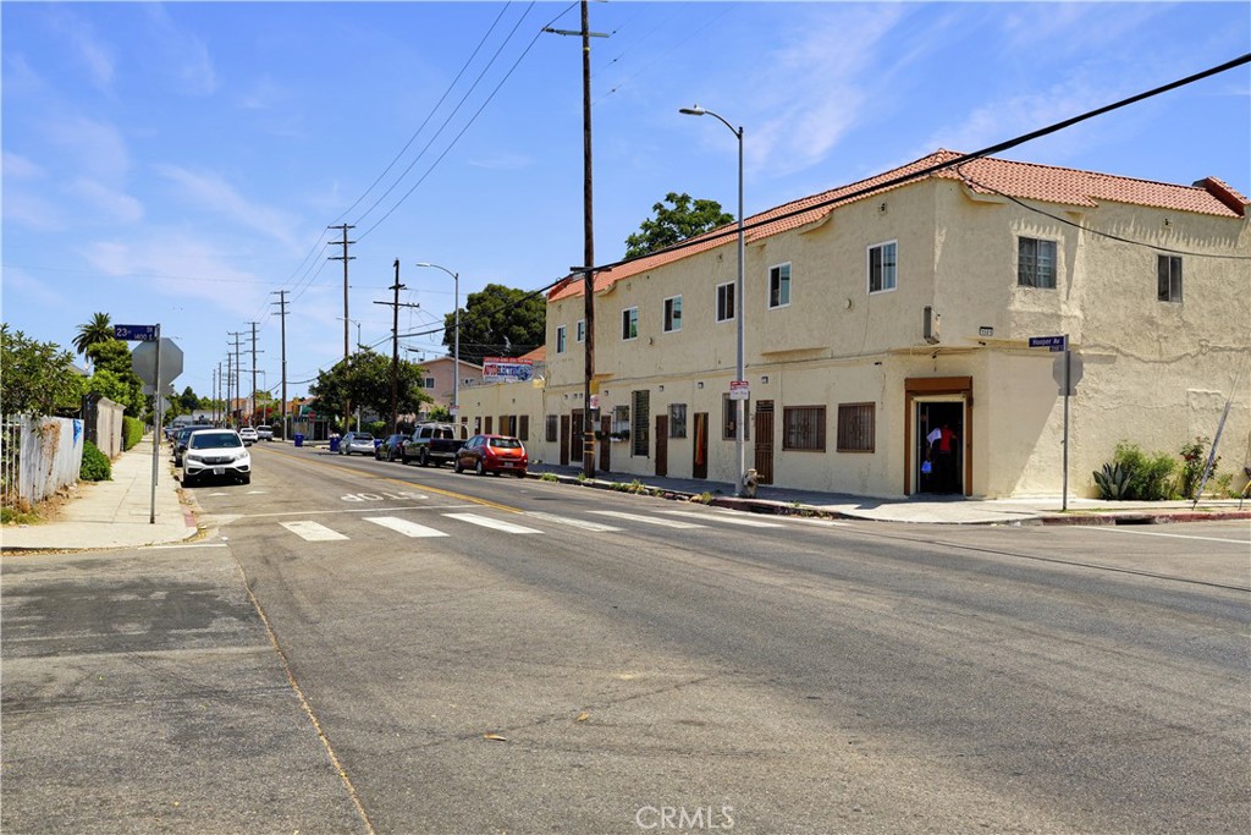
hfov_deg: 61.9
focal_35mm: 30
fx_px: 1043
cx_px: 626
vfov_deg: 43.6
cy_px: 418
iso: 100
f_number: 7.1
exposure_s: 1/100
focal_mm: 20
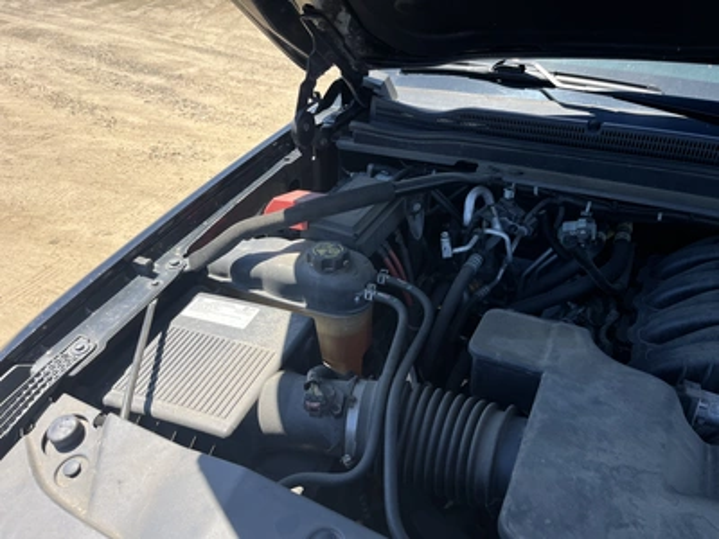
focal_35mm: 26
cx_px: 360
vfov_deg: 53.1
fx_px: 540
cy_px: 270
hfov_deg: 67.3
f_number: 1.6
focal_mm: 5.1
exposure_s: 1/1175
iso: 50
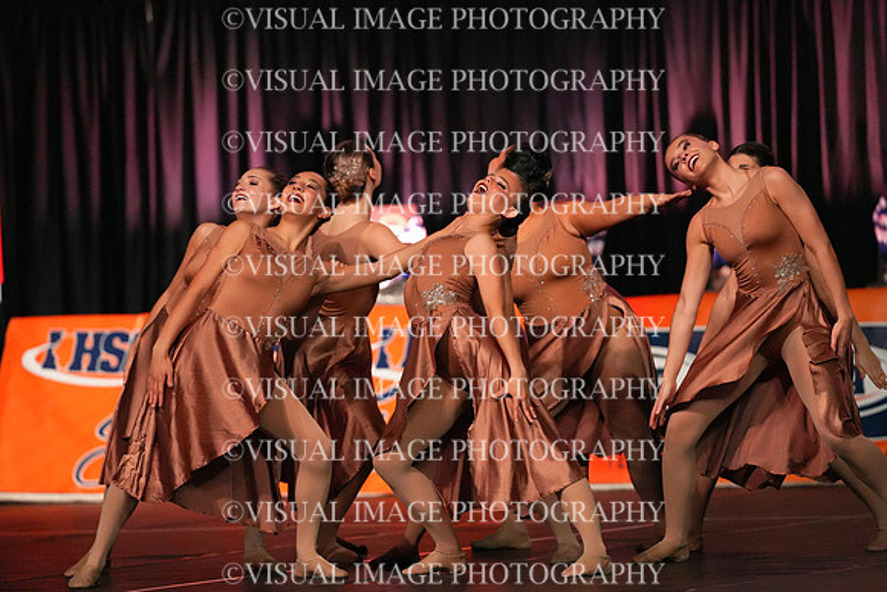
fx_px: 7393
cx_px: 444
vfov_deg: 4.6
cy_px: 296
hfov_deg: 6.9
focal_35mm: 300
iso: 16000
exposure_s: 1/1250
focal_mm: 300
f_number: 3.5
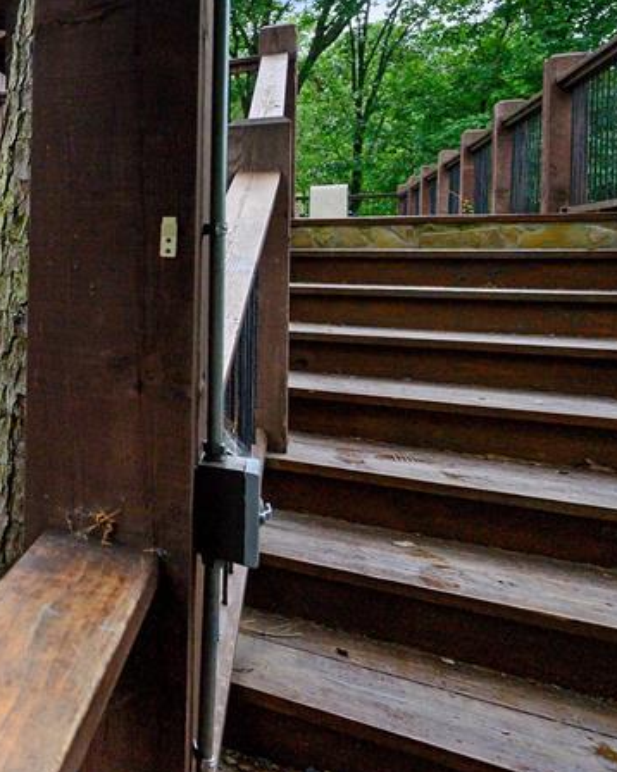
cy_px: 252
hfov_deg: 34.8
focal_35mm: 30
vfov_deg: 57.4
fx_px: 685
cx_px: -175
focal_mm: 14
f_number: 5
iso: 640
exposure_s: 1/125
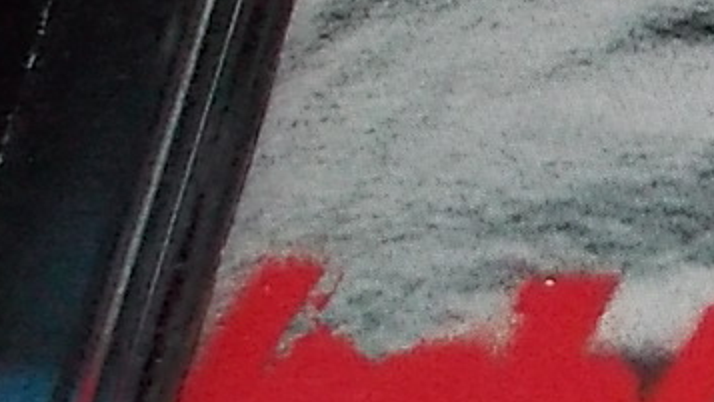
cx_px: 1524
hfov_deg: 9.8
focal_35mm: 201
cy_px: -14
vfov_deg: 6.0
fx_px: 3806
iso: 200
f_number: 3.3
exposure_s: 1/30
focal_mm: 4.1
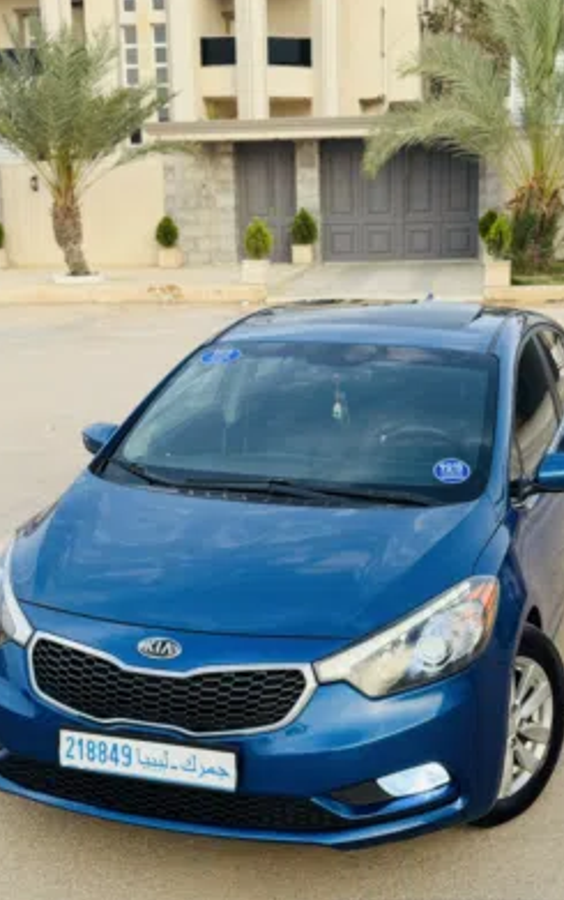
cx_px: 290
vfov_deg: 38.8
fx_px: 1277
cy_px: 447
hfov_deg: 24.9
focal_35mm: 52
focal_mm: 6.76
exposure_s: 1/383
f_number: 1.78
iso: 64
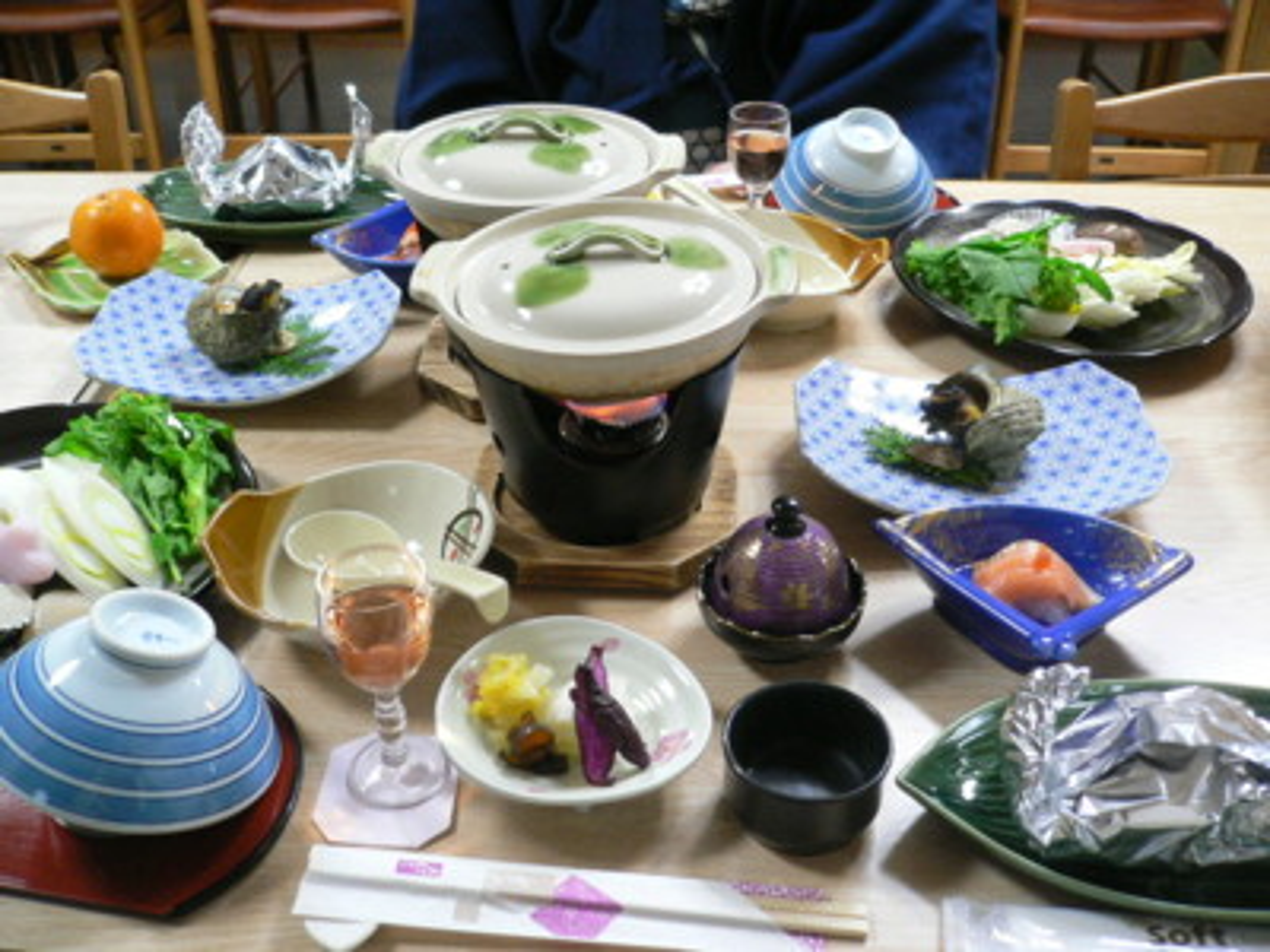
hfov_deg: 52.6
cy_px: 476
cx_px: 635
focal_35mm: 35
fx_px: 1284
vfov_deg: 40.7
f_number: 2.8
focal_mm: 5.8
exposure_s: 1/10
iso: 200
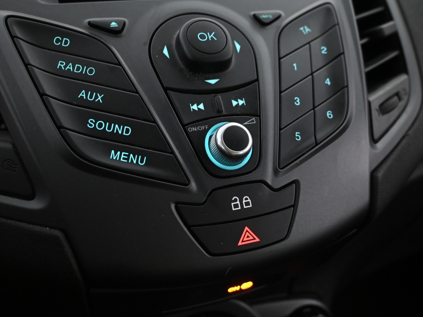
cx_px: 221
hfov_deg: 48.6
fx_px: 468
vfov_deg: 37.4
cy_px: 158
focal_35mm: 38
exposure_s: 1/30
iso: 1800
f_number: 4
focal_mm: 21.5
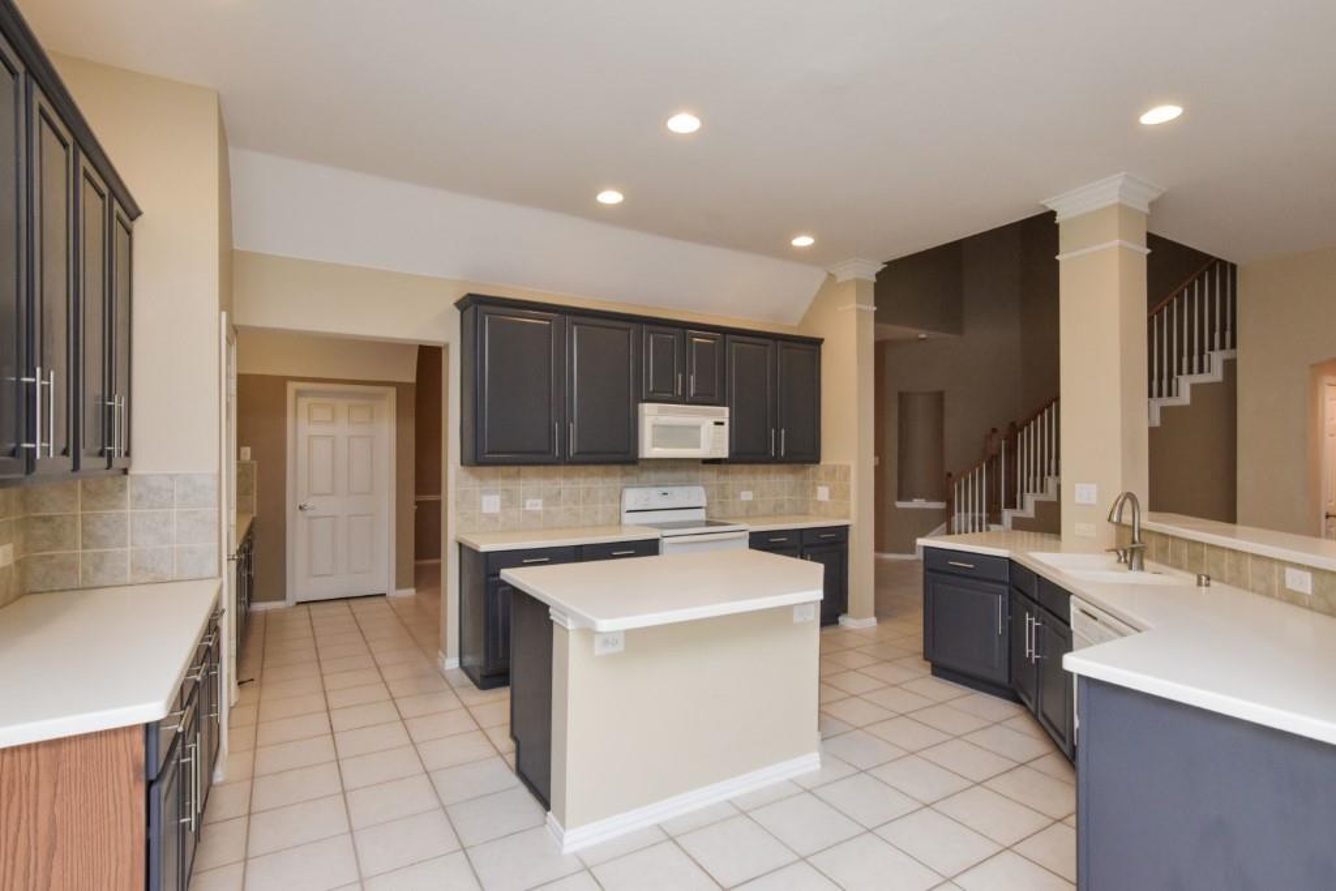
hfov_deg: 95.0
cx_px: 668
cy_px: 446
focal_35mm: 16
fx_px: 612
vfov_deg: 72.1
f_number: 6.3
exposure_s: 1/60
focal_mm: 11
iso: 1000
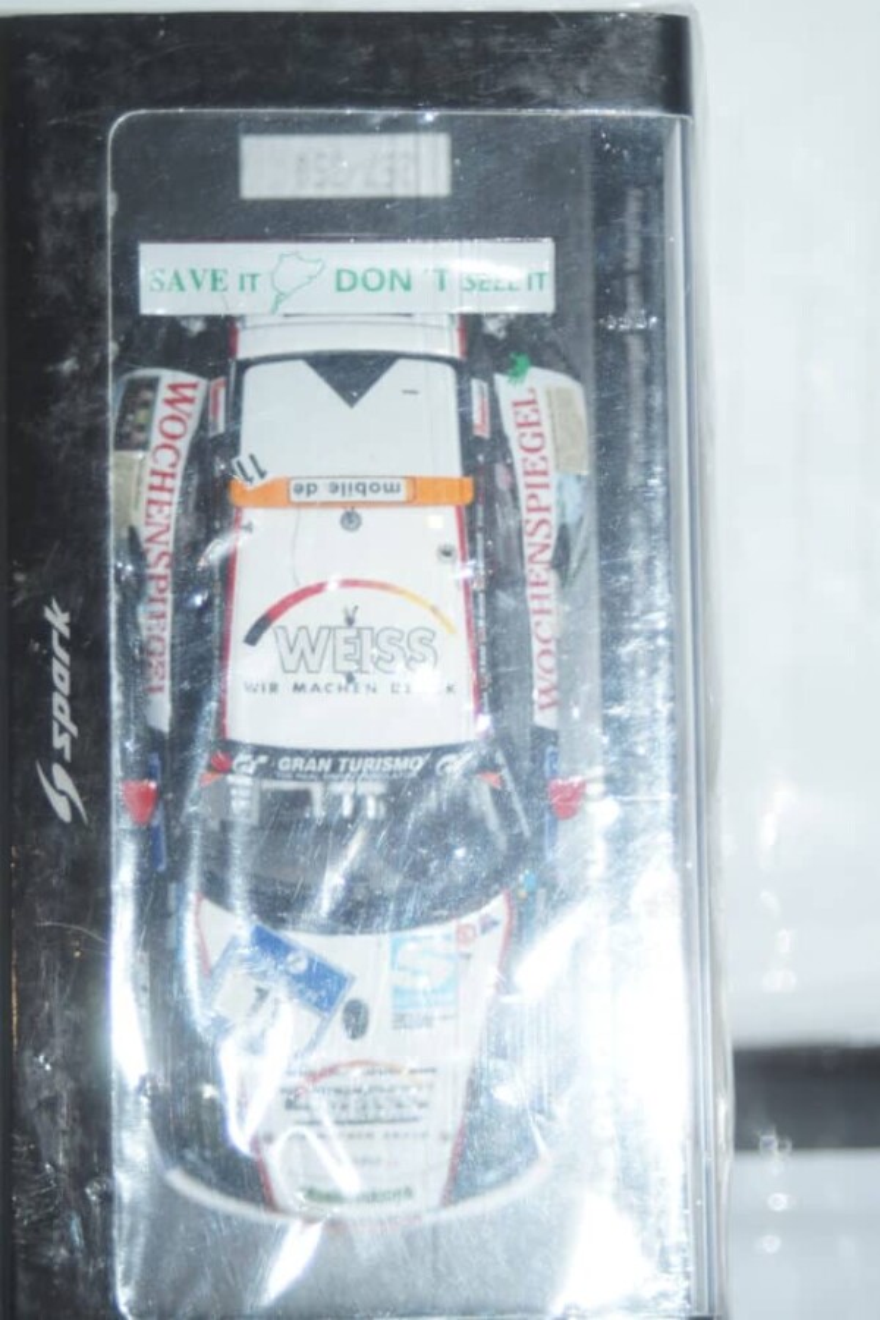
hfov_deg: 11.4
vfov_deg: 17.1
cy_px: 660
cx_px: 440
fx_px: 4400
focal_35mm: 120
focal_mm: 80
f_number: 5.6
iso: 500
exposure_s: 1/80
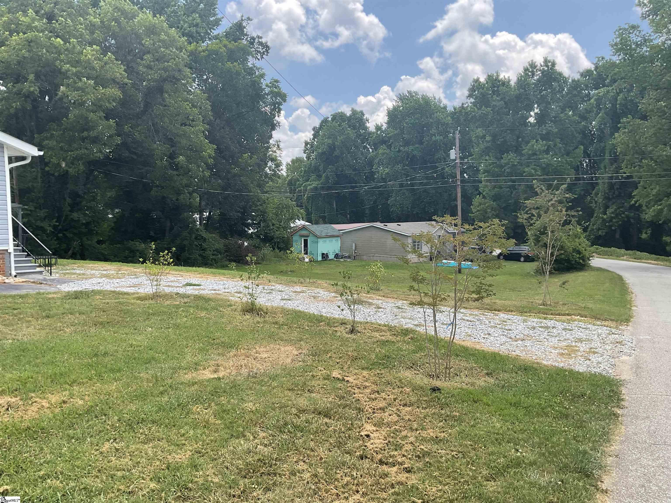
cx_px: 336
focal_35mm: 29
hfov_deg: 61.7
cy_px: 252
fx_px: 562
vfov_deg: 48.2
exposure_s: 1/642
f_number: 1.8
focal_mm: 3
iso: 16
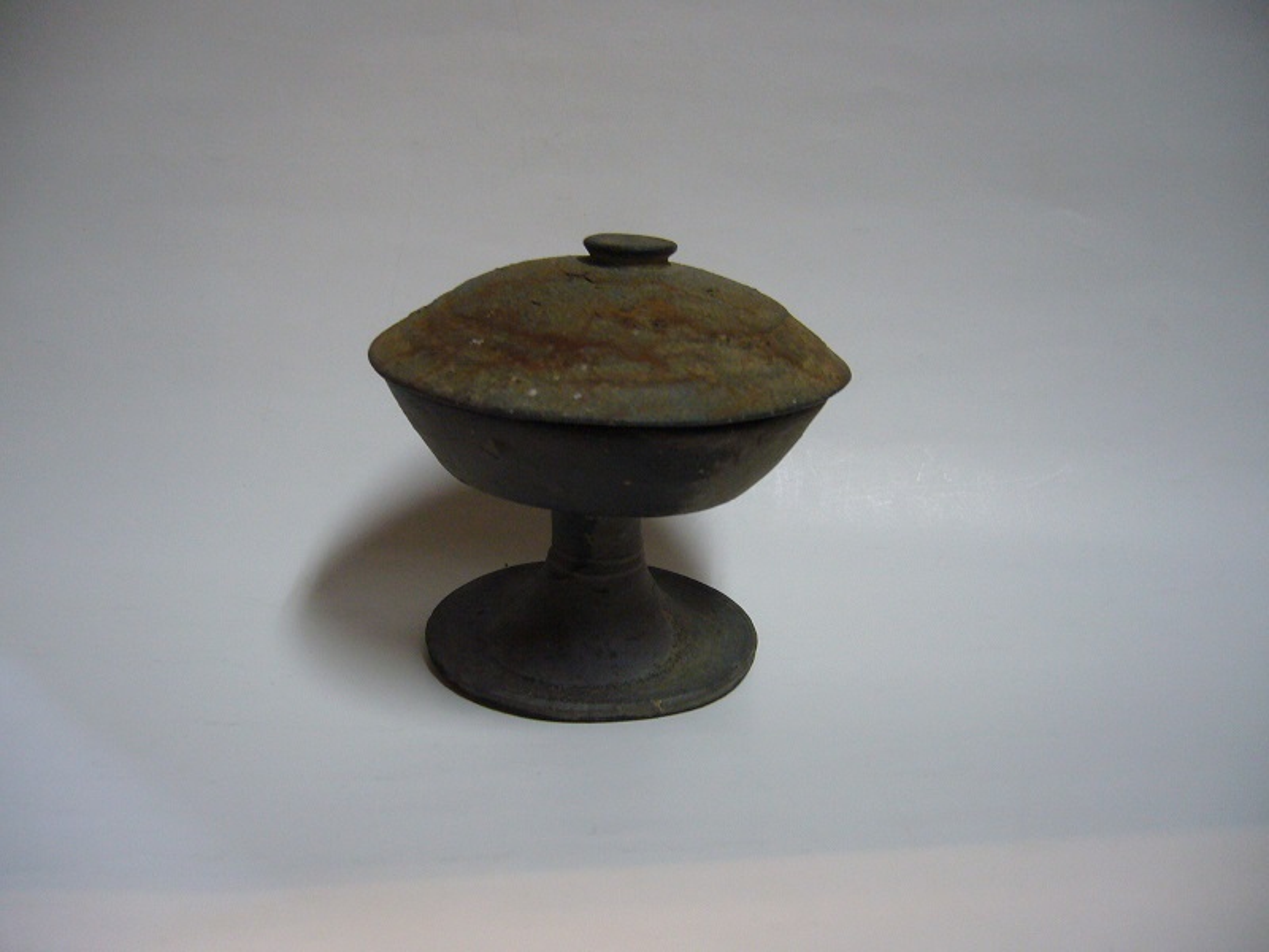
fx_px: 1283
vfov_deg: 40.7
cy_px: 476
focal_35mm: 35
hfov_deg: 52.6
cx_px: 634
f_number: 2.8
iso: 200
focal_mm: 5.8
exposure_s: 1/15
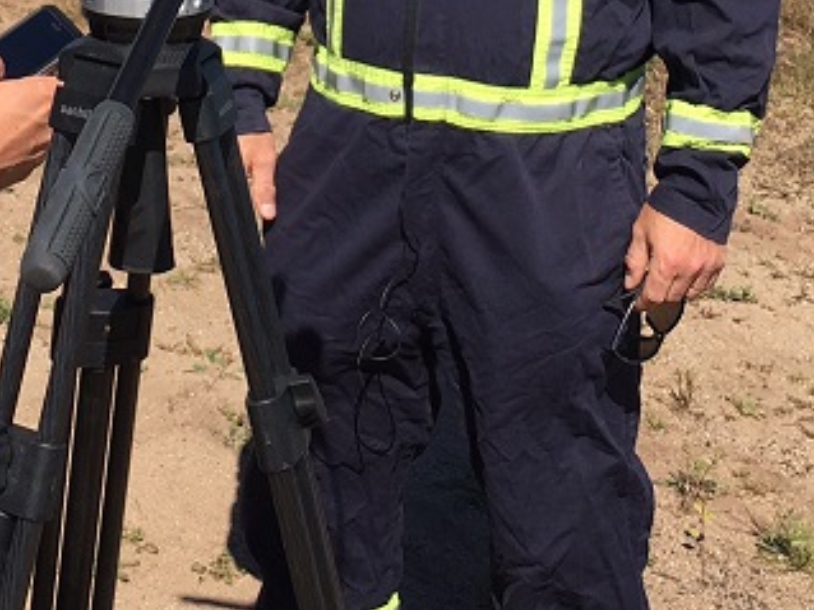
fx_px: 2139
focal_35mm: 91
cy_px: -176
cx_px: 357
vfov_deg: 15.5
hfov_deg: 21.5
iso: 25
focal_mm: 4.15
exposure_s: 1/1508
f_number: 2.2
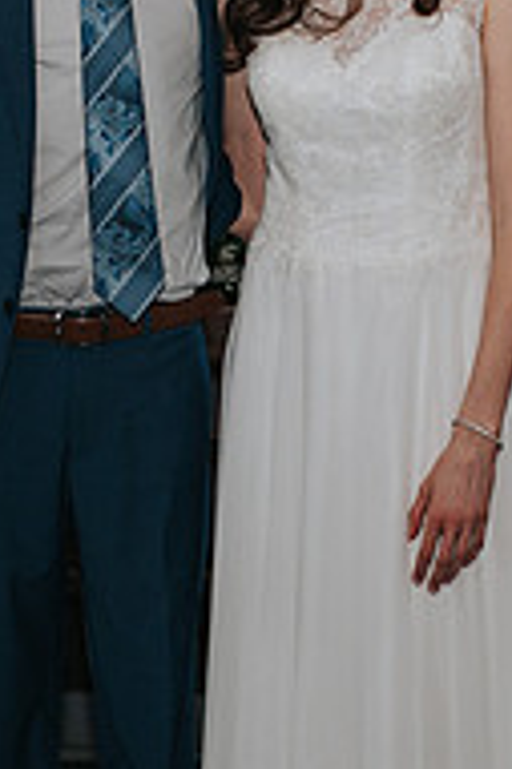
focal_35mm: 130
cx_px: 206
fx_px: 2778
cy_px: 406
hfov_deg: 10.5
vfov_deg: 15.8
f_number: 4.5
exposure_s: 1/200
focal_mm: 35
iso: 1000
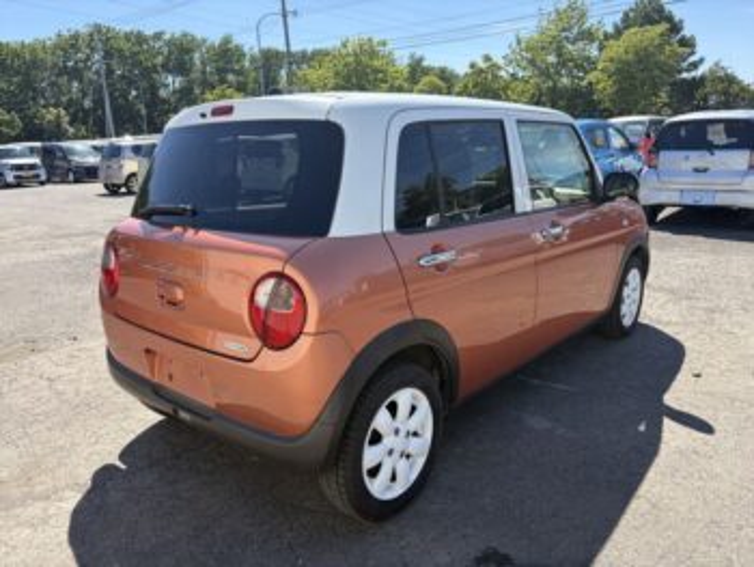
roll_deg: +2.2
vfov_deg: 53.1
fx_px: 567
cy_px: 284
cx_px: 377
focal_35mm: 26
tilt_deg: -13.3
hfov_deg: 67.3
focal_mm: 5.96
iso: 64
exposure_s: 1/1799
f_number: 1.6
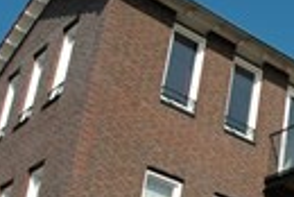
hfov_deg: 22.7
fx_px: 679
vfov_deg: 16.0
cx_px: 339
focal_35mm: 83
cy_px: 222
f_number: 10
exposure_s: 1/400
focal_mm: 18
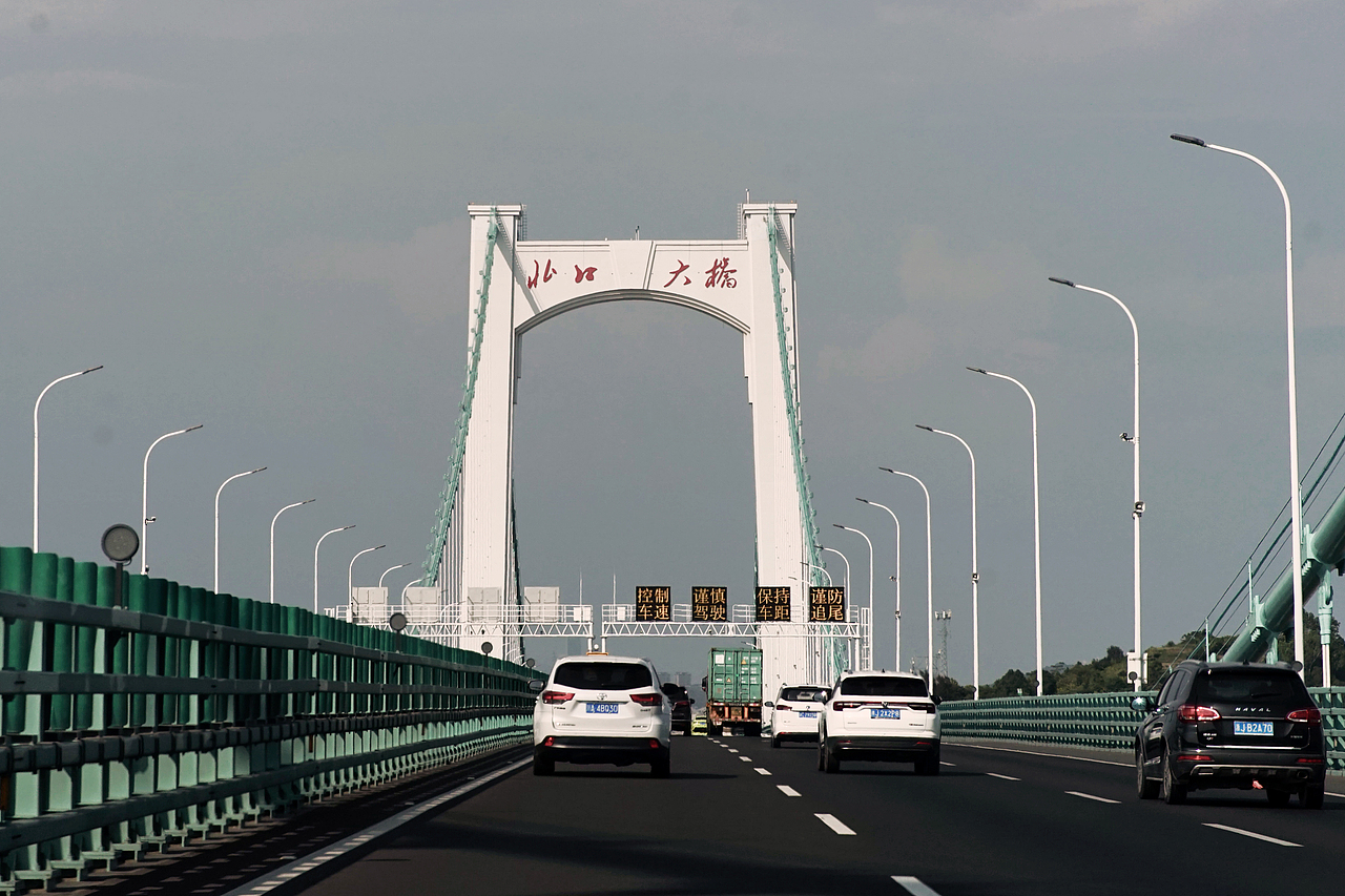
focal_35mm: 85
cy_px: 448
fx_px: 3175
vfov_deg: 16.1
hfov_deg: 23.9
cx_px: 672
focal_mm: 85
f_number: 10
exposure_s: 1/1250
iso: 400
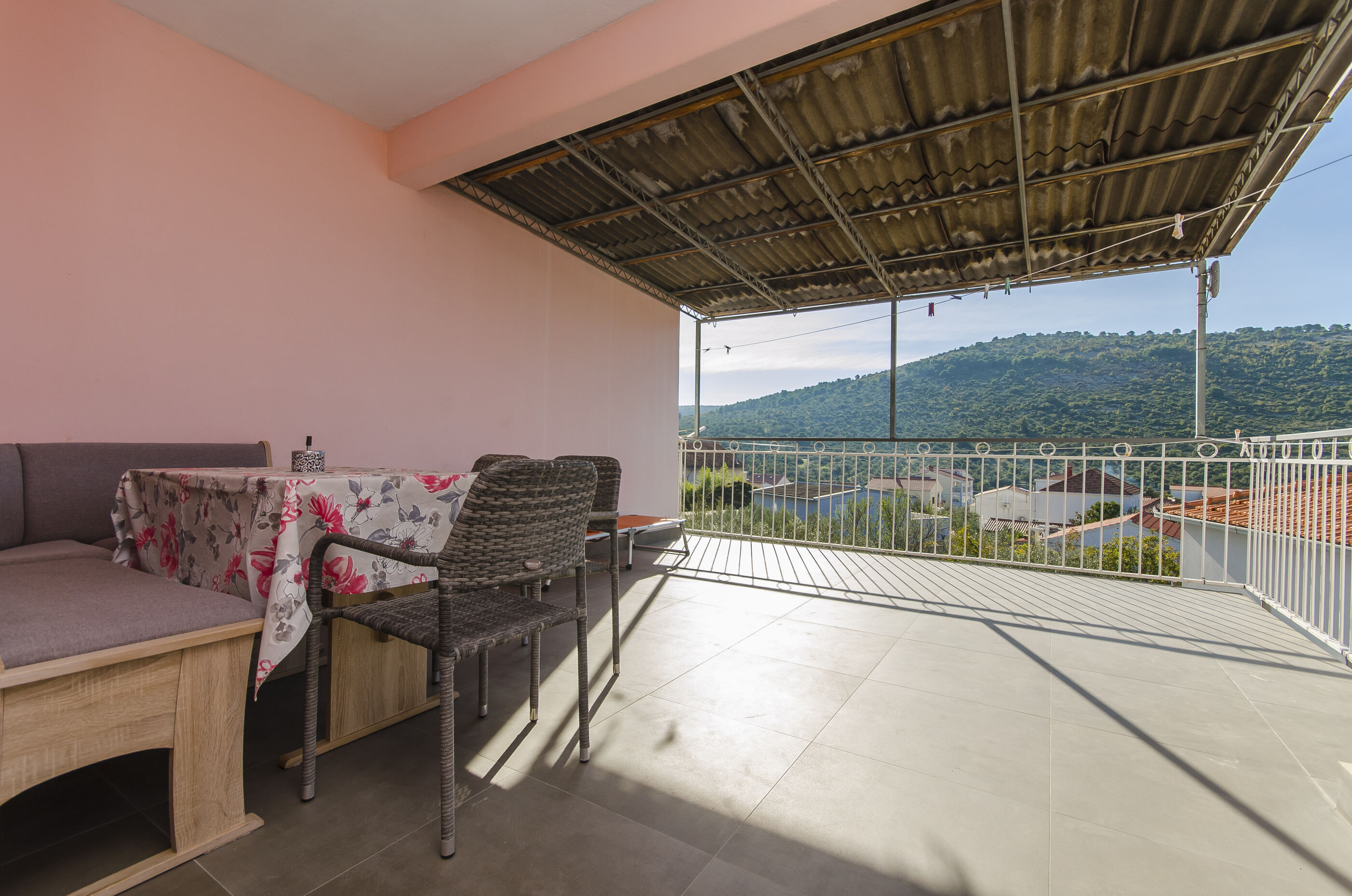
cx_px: 676
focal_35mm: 15
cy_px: 448
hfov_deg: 100.5
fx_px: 562
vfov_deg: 77.1
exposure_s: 1/200
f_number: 9
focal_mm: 10
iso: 100
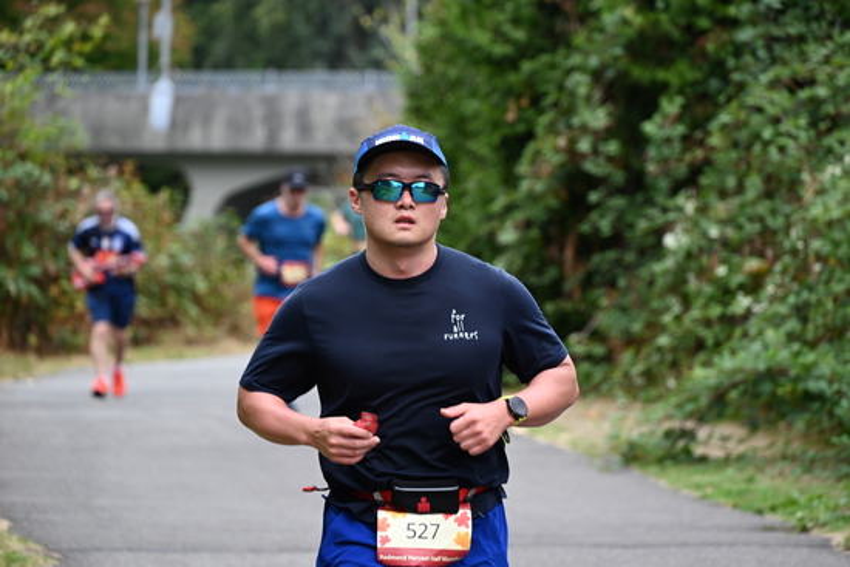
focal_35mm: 200
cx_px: 425
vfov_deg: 6.9
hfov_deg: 10.3
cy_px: 284
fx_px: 4723
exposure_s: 1/320
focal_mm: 200
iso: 400
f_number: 6.3
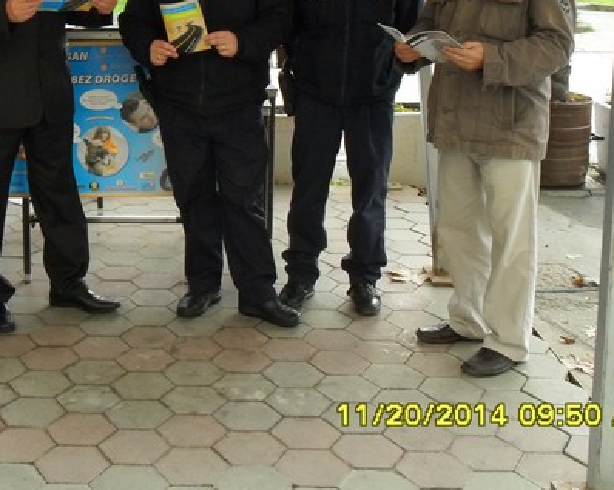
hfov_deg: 33.6
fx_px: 999
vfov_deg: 27.0
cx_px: 164
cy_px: 89
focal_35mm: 55
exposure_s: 1/90
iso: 200
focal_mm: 5.7
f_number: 3.7
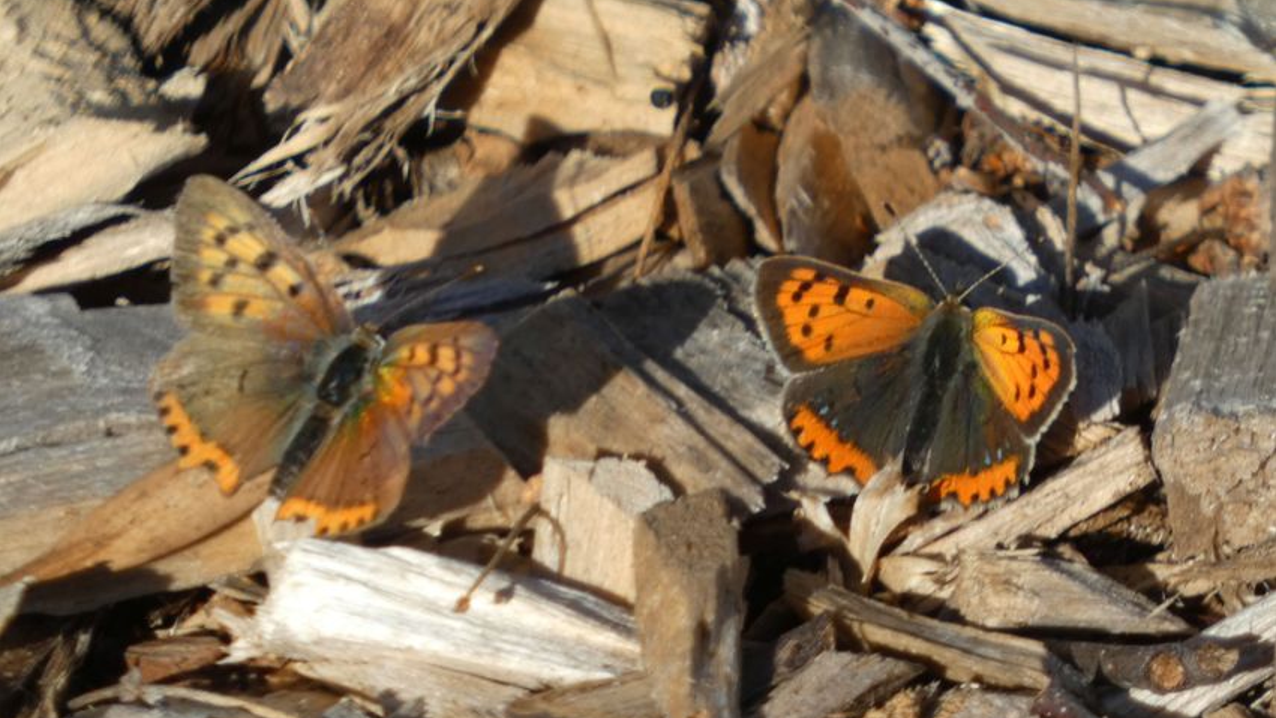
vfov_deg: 0.9
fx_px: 44364
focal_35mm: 1311
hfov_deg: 1.6
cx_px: 638
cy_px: 400
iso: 80
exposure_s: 1/200
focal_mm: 215
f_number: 5.9
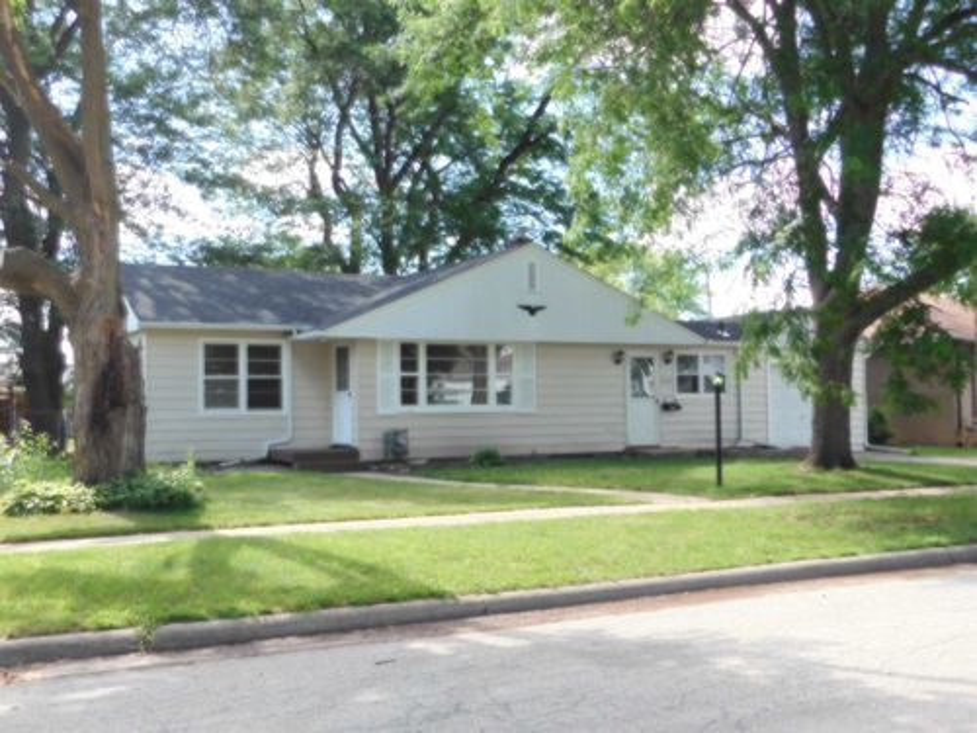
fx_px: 1129
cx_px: 488
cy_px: 366
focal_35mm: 40
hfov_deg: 46.8
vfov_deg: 36.0
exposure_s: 1/200
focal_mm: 7.1
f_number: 3.6
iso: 125
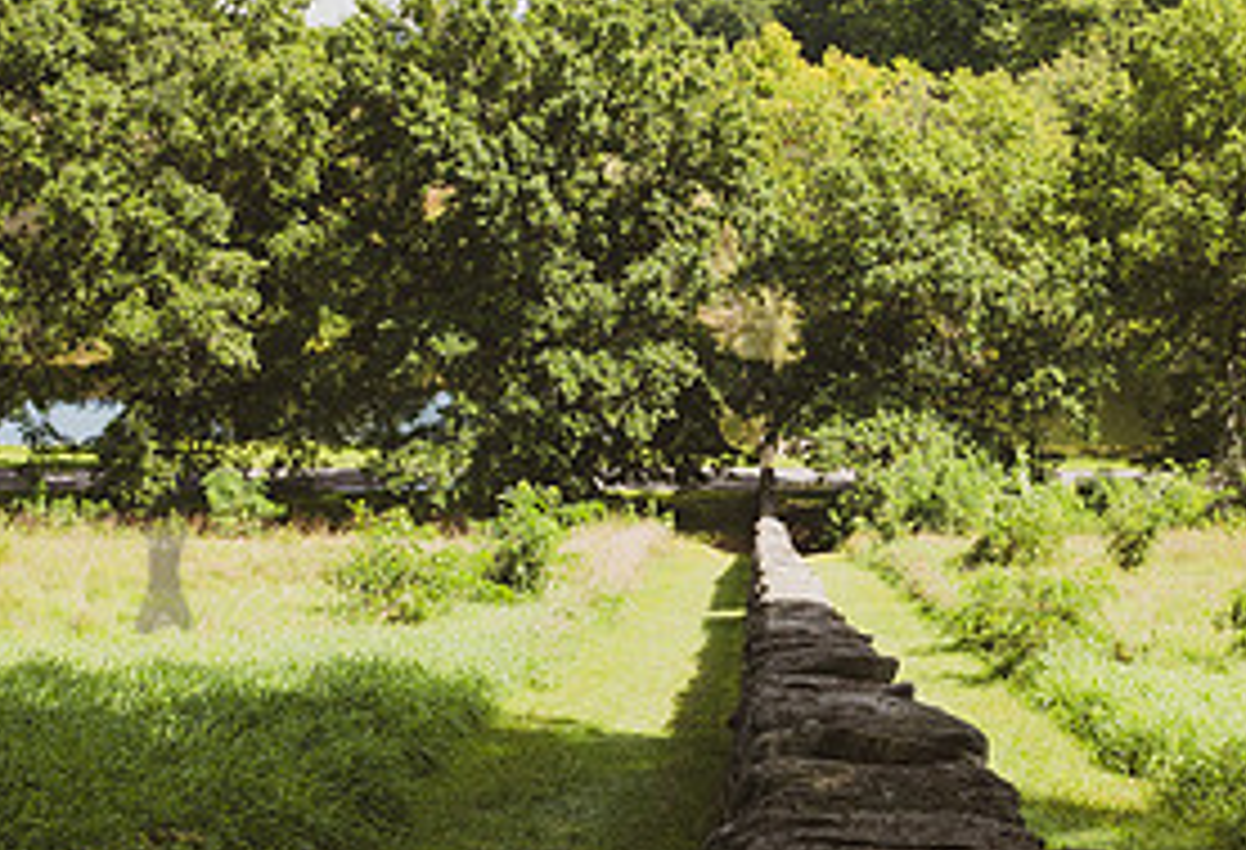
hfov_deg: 35.1
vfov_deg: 24.6
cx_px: 812
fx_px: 1952
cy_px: 413
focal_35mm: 56
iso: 100
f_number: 6.3
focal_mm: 24
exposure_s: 1/200
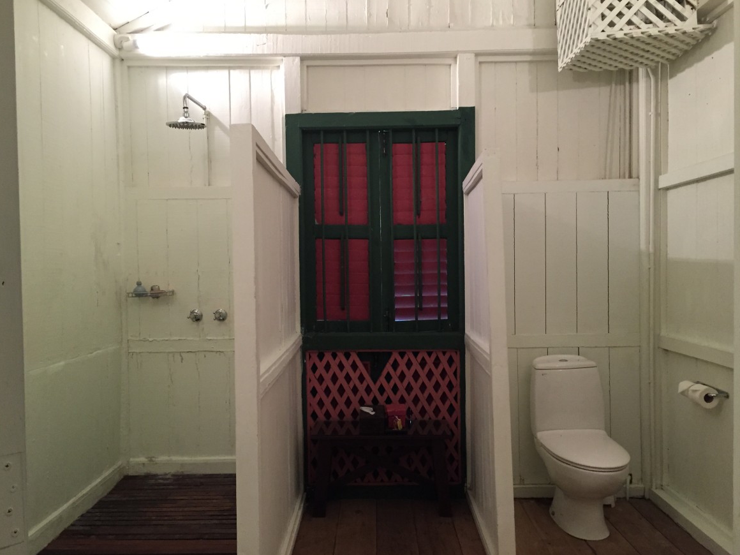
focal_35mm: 30
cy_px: 283
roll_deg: +0.0
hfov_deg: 60.0
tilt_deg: -1.7
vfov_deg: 46.8
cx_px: 368
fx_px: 641
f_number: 2.2
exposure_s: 1/33
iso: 250
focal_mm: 4.15
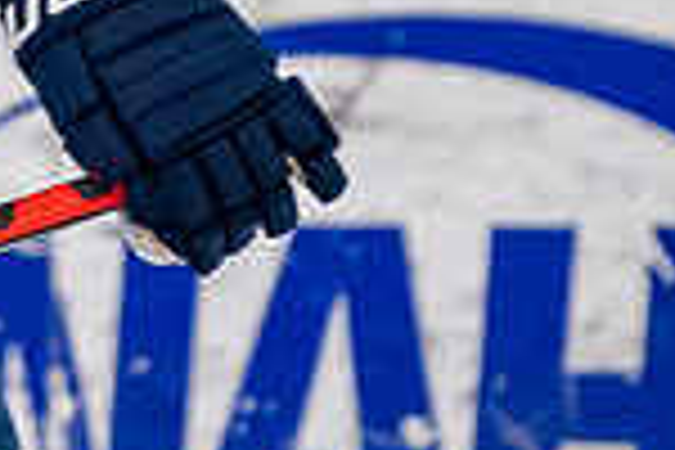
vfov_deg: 0.8
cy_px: -680
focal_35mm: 1669
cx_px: -687
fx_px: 31291
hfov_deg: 1.2
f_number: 3.2
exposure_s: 1/640
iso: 2000
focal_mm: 200
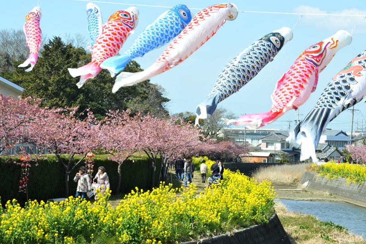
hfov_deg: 16.9
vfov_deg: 11.3
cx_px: 184
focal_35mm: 121
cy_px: 122
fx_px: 1230
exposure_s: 1/60
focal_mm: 120
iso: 400
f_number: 22
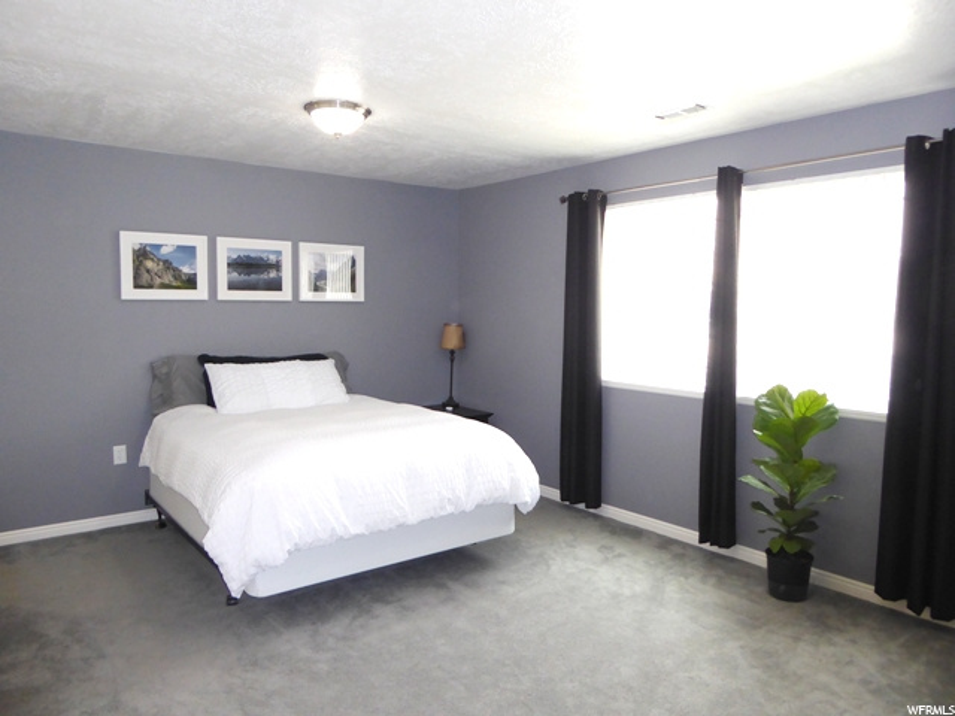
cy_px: 358
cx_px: 478
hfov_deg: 71.6
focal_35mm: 24
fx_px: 662
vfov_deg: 56.8
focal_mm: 4.3
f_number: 3.3
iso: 250
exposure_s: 1/60
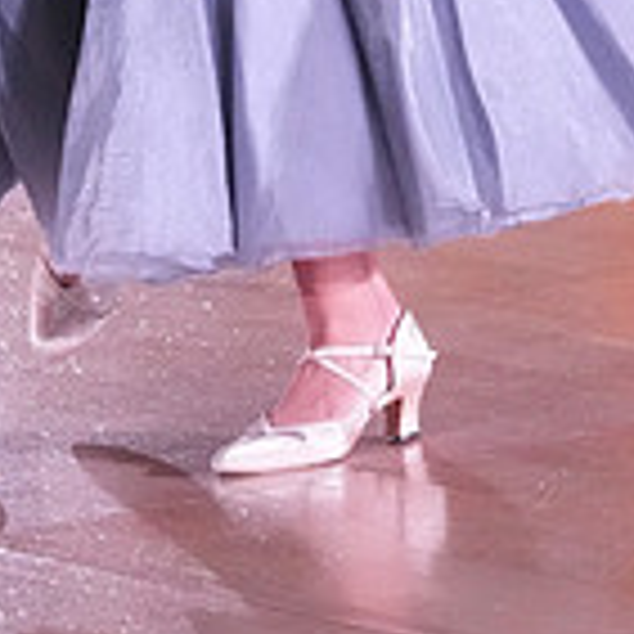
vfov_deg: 3.9
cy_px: -598
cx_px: 34
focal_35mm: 443
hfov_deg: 4.0
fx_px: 9180
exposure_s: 1/400
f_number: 6.3
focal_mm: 85
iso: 10000
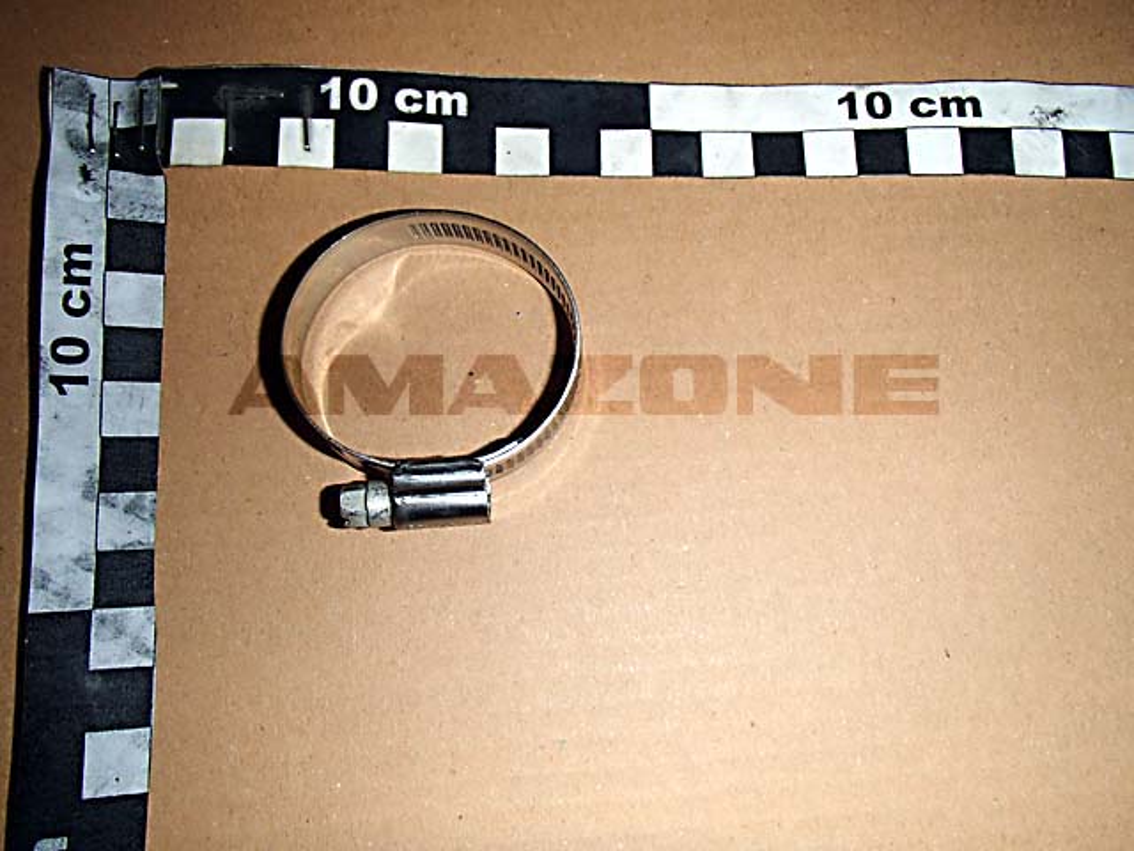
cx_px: 567
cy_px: 426
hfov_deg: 63.4
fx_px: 917
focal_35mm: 28
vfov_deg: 49.7
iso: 200
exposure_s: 1/30
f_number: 11
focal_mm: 5
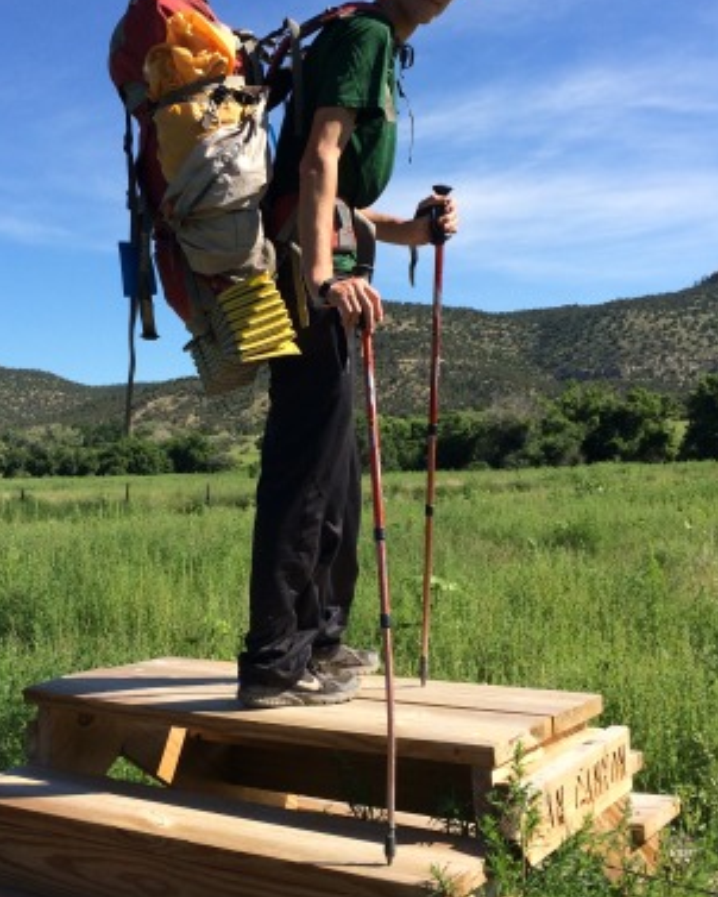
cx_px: 243
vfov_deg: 38.7
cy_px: 424
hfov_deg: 31.2
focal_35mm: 48
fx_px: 1274
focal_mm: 4.15
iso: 32
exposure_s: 1/1466
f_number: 2.2
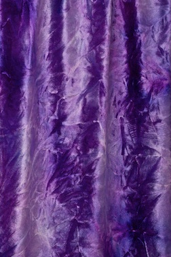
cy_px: 133
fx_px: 812
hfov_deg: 11.8
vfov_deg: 17.9
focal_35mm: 114
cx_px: -19
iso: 800
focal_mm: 48
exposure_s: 1/800
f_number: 10
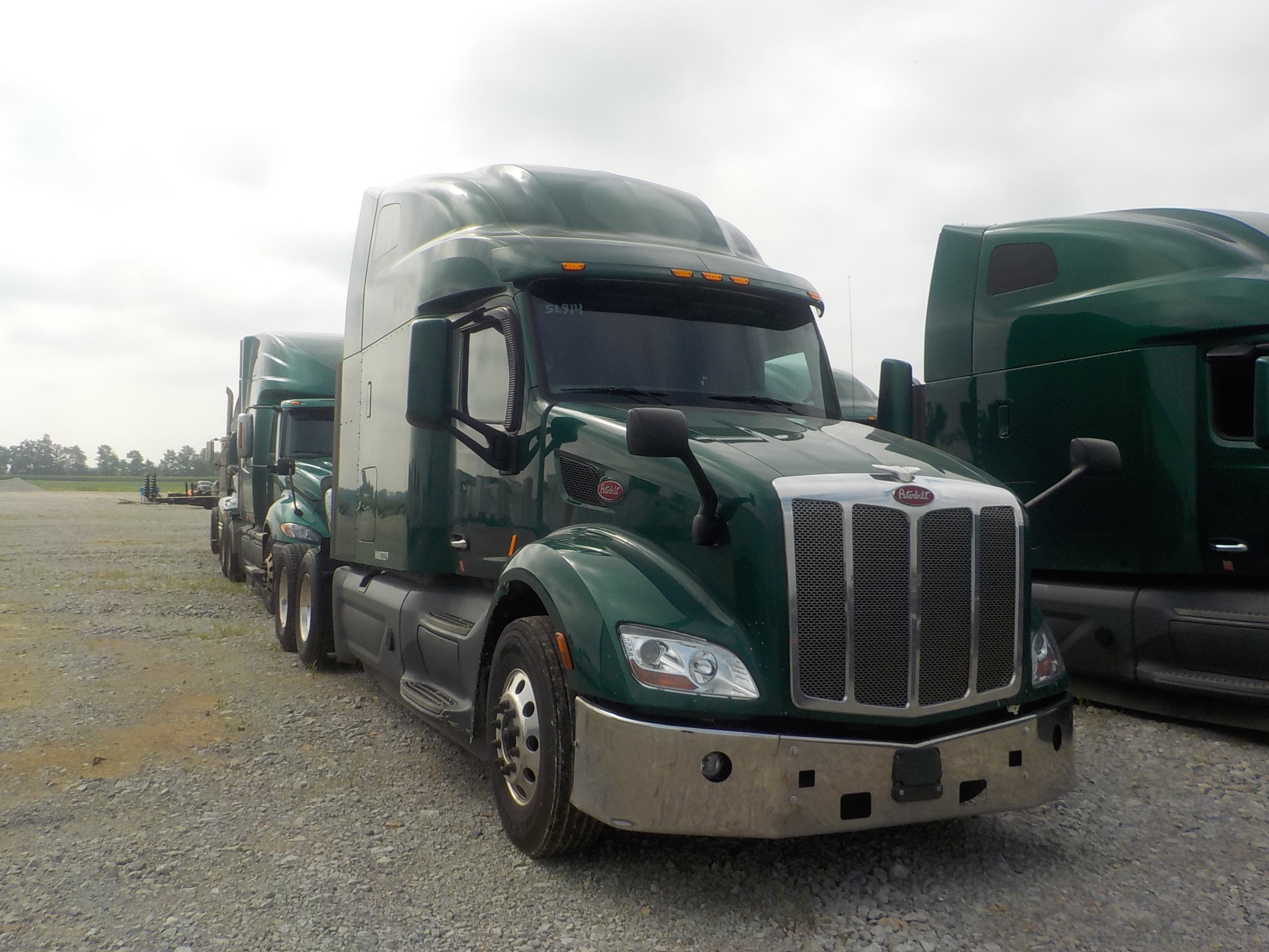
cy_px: 476
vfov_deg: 46.8
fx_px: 1100
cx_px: 634
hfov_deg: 60.0
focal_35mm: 30
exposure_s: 1/1250
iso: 125
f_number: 3.3
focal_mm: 4.1
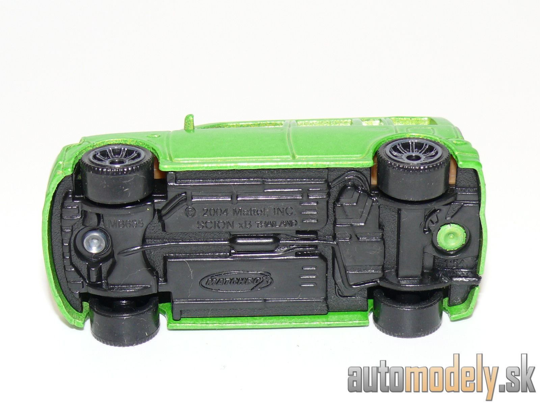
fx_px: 1607
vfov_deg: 14.4
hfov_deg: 19.1
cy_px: 202
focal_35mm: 103
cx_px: 270
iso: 100
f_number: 4
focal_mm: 13.4
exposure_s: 1/30
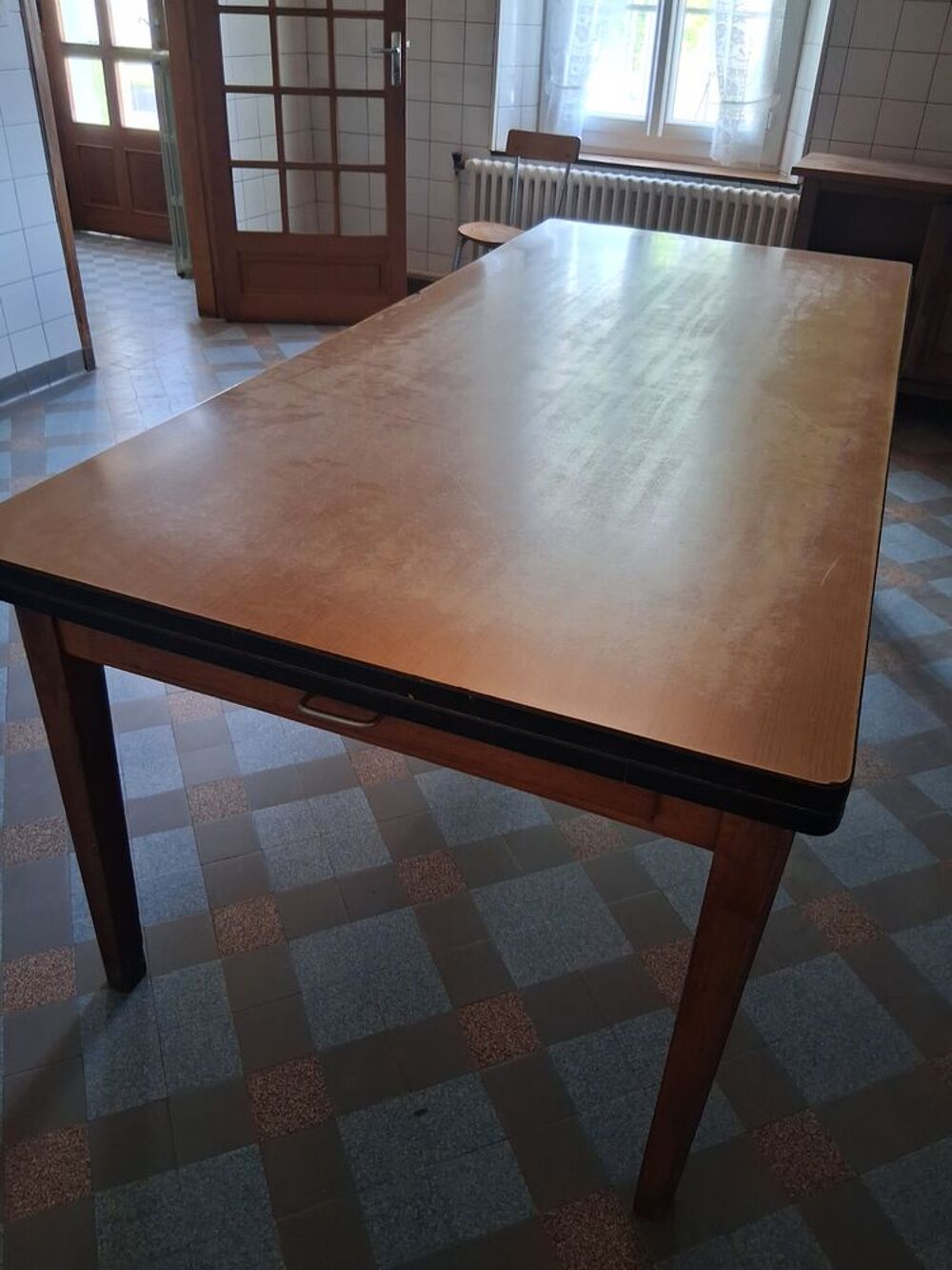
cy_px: 635
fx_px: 953
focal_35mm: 26
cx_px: 476
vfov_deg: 67.3
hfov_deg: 53.1
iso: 500
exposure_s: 1/60
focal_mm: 3.98
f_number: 1.8
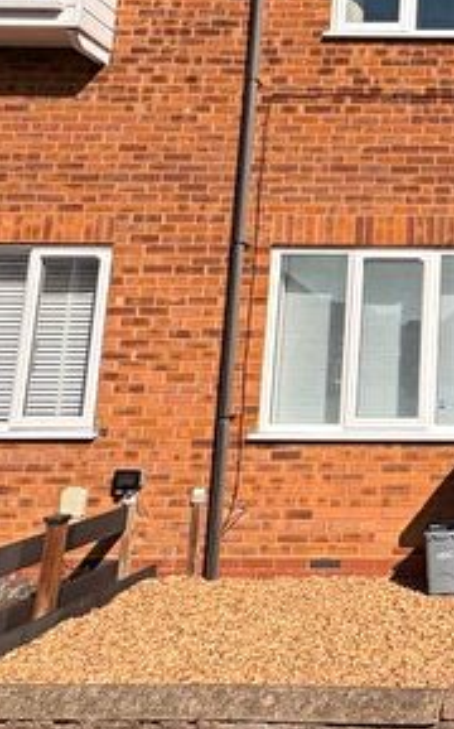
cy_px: 261
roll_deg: -0.4
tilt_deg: +9.4
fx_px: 714
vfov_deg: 53.3
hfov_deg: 29.1
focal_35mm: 36
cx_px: 578
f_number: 2.2
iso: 50
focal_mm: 2.22
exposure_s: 1/2584
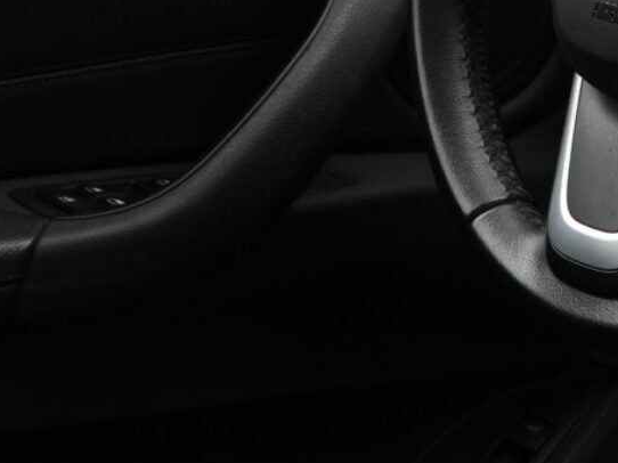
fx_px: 3284
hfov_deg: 10.5
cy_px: -70
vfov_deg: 8.0
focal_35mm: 184
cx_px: 772
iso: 100
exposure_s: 1/125
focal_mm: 12.6
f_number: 3.5
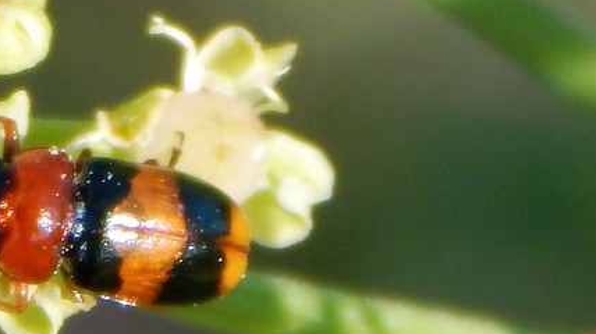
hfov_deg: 4.8
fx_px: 7106
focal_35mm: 450
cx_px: 74
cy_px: 230
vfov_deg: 2.7
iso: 125
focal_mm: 37.1
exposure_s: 1/320
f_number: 5.4
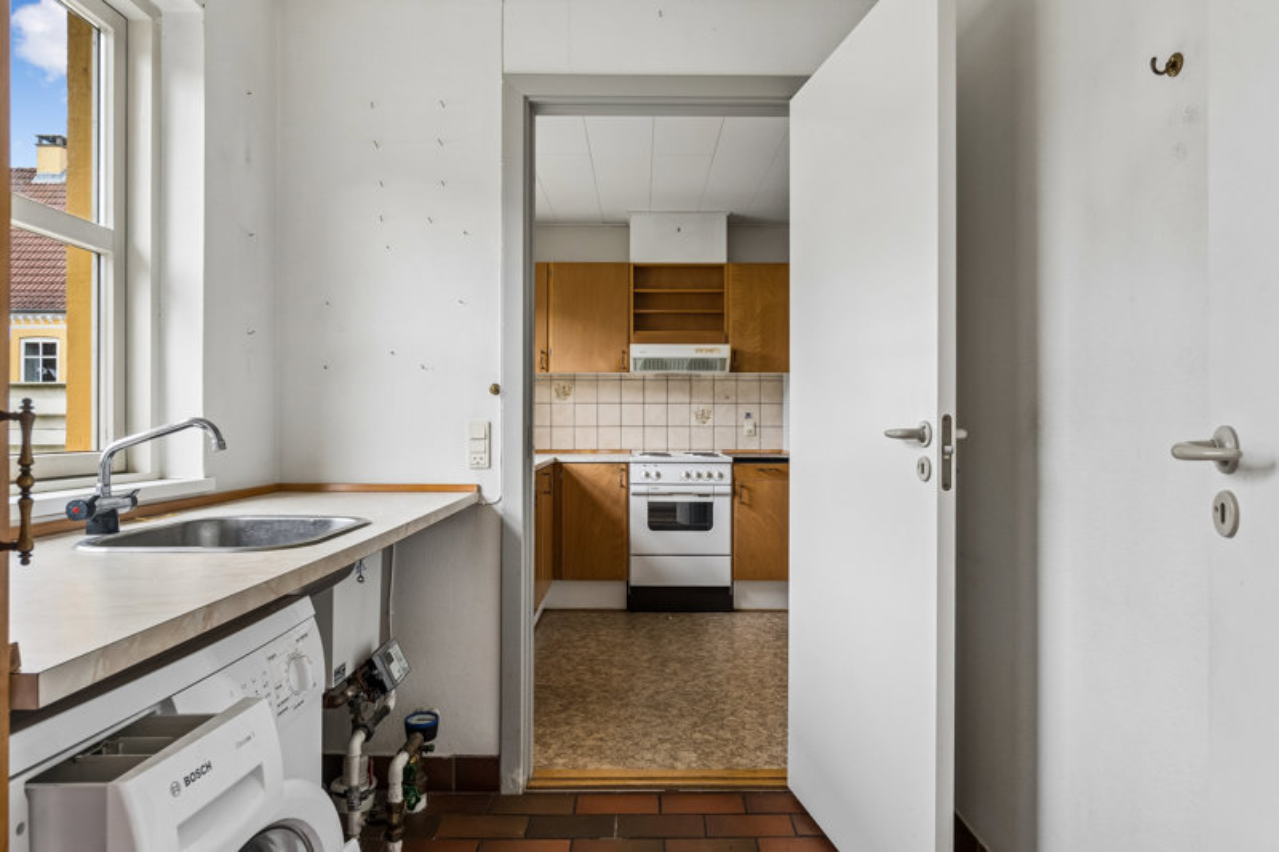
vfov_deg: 56.1
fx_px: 799
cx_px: 640
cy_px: 426
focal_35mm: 22
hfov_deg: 77.3
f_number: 8
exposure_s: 1/8
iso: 200
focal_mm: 15
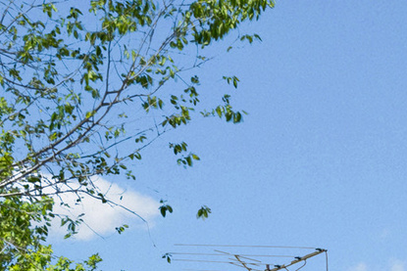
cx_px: 770
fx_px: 1730
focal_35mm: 153
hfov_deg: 12.1
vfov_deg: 8.3
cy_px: 621
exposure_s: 1/60
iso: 100
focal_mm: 31
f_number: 9
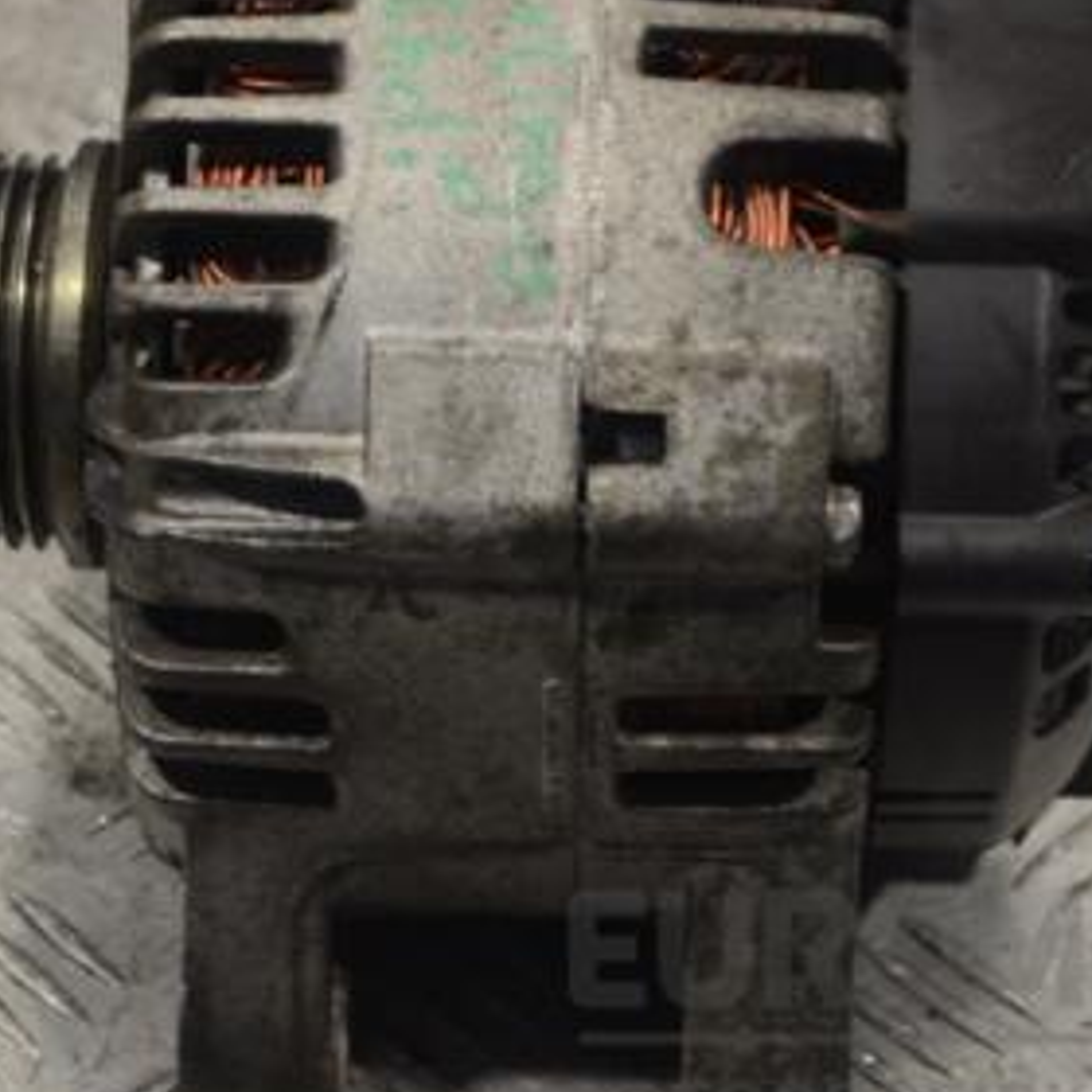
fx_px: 4675
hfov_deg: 13.3
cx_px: 495
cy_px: 429
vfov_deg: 13.3
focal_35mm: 131
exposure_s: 1/30
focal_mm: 48
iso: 180
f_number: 5.3
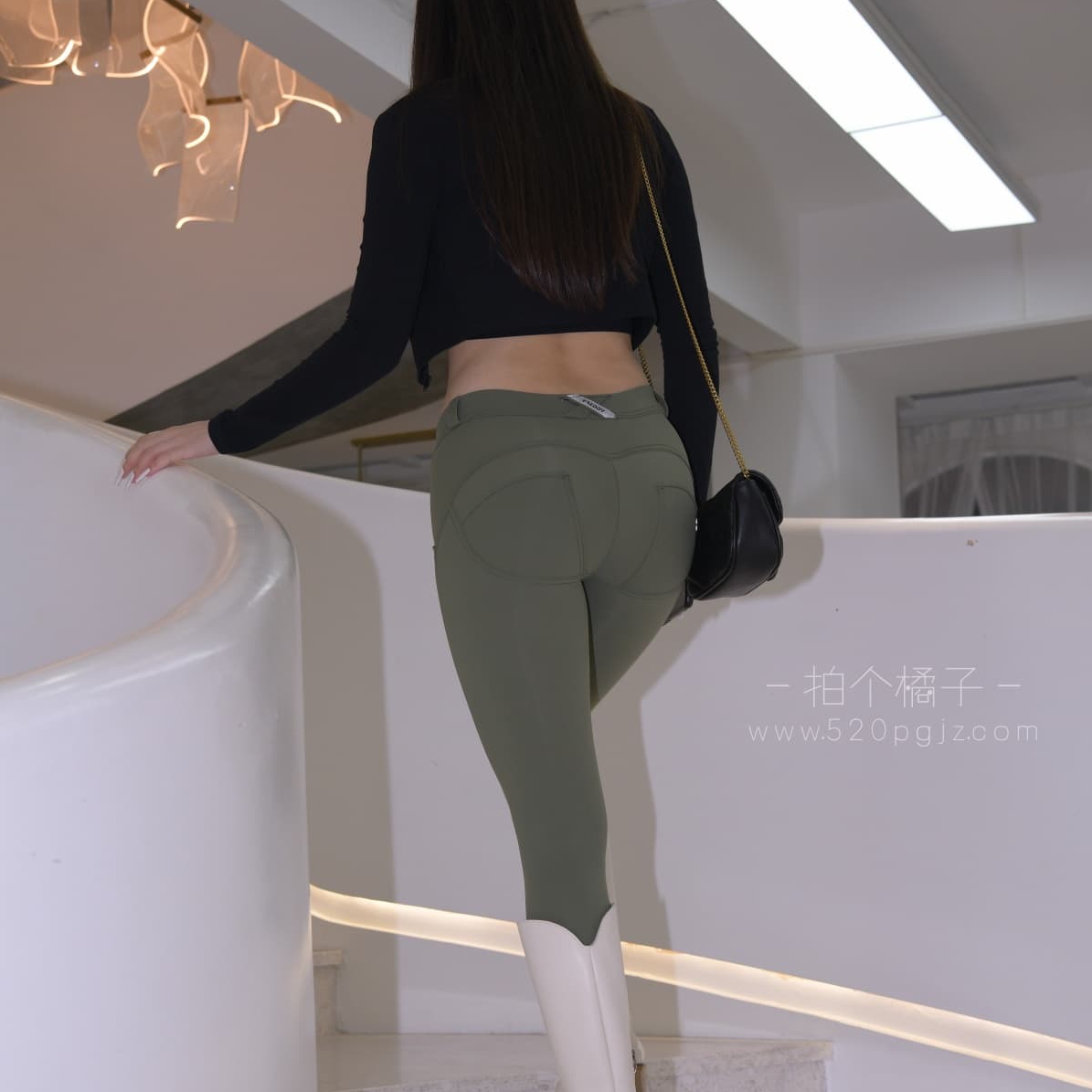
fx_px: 2284
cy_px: 660
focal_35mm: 64
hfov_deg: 26.9
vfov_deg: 26.8
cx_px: 547
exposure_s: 1/250
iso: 500
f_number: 6.3
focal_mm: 50
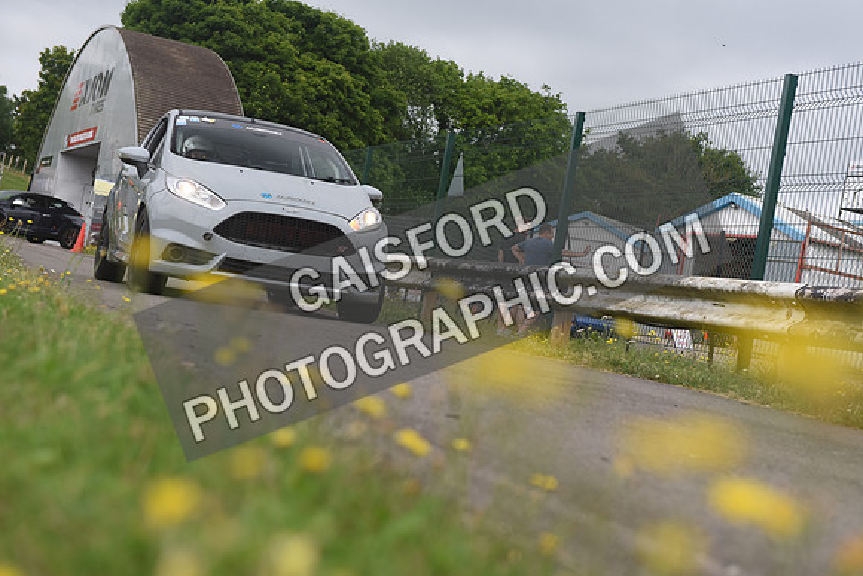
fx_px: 1487
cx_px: 432
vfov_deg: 21.9
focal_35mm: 62
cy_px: 288
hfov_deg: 32.4
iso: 800
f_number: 5.6
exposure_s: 1/1000
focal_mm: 62
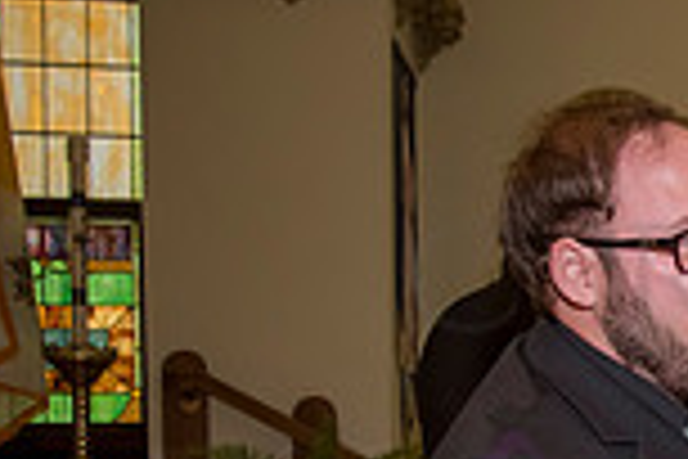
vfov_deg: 14.7
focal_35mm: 91
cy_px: 497
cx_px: 1237
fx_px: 1739
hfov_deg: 17.9
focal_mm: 24
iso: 640
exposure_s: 1/320
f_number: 3.5
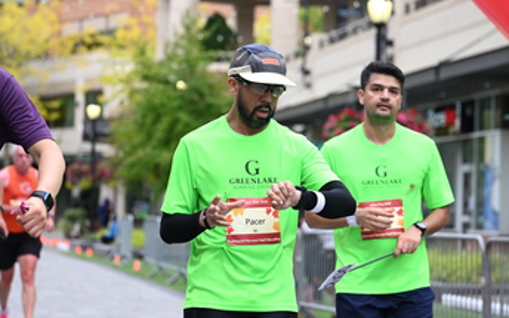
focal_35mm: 114
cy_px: 132
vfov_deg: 11.5
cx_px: 275
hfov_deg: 18.3
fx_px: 1581
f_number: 2.8
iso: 640
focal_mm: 70
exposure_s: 1/2000
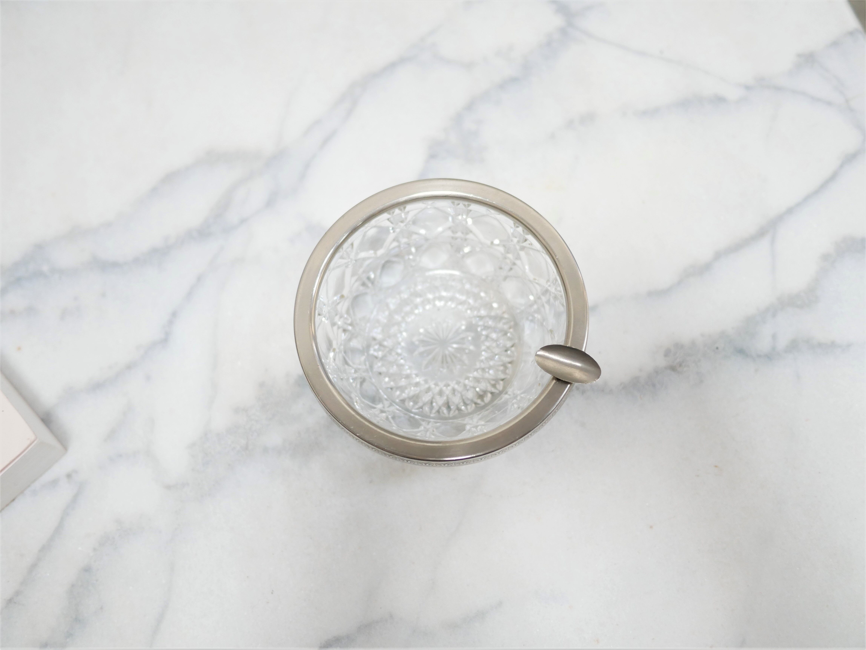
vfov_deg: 36.0
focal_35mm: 40
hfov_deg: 46.8
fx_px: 1001
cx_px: 433
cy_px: 325
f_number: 1.7
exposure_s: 1/60
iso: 800
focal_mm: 20
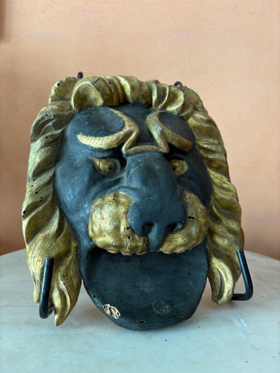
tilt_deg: -4.0
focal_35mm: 26
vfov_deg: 67.3
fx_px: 280
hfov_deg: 53.1
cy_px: 186
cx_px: 140
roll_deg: -1.6
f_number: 1.6
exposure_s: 1/50
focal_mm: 5.96
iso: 80
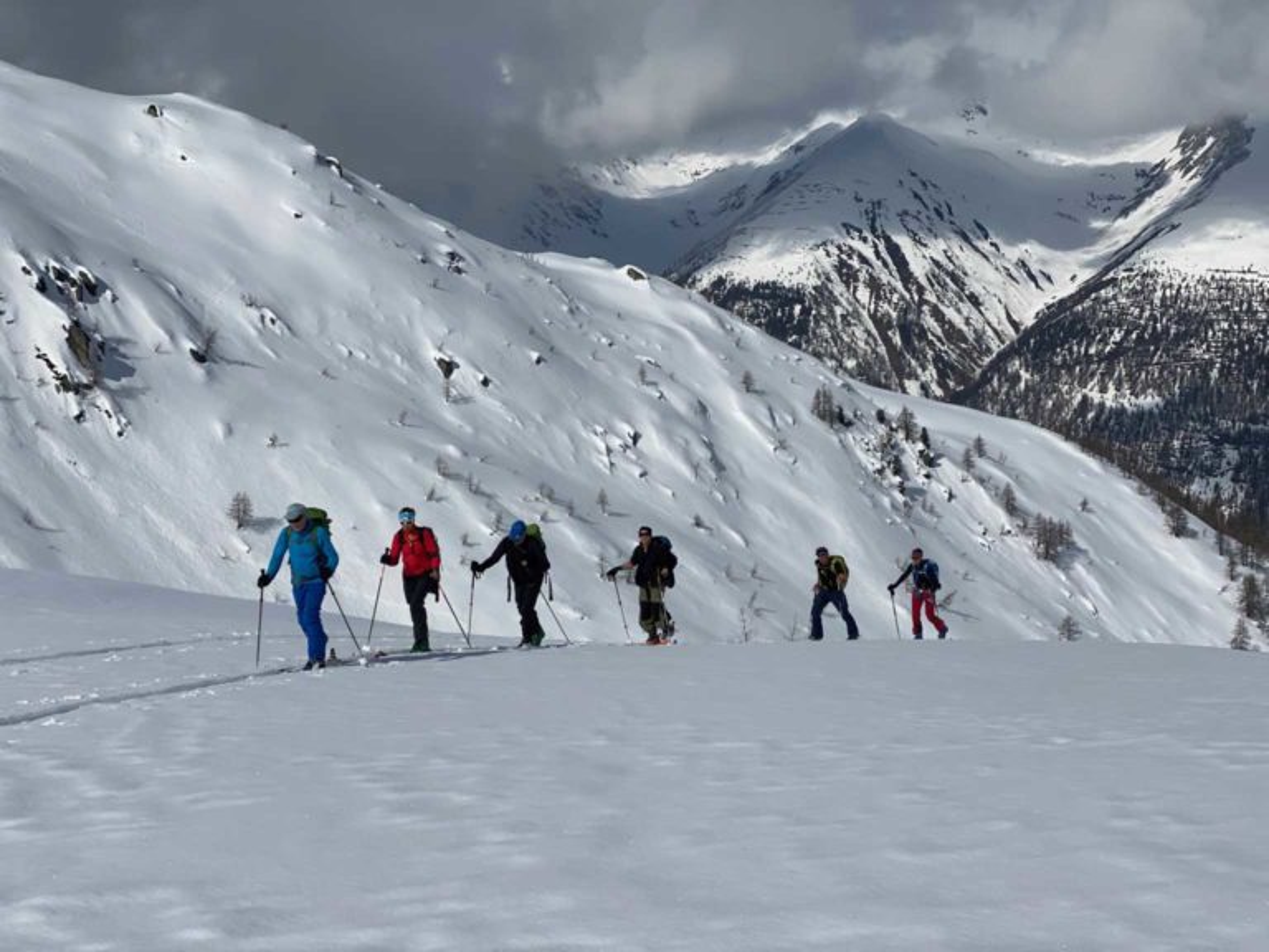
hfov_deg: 36.8
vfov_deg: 28.0
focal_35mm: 52
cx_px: 634
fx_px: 1906
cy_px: 476
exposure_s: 1/9524
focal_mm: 6
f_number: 2
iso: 25
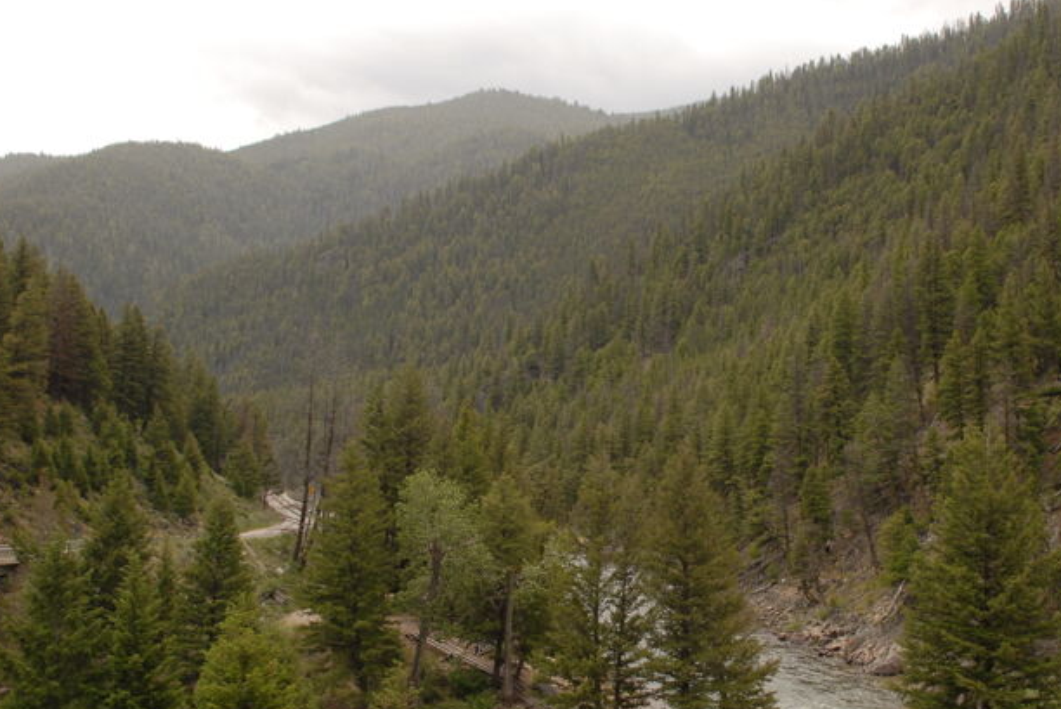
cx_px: 669
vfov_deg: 26.4
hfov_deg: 38.6
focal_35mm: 51
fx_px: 1504
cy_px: 446
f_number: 8
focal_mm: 26
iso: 200
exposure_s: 1/125
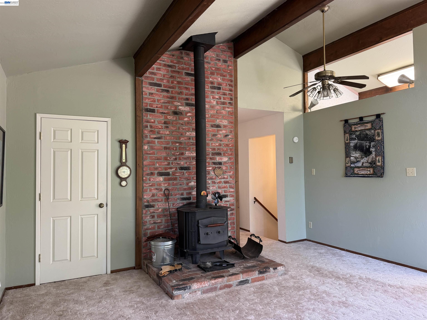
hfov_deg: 71.6
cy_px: 160
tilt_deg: +1.3
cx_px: 214
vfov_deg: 56.8
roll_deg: +1.0
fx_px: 296
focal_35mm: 24
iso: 125
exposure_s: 1/60
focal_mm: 6.76
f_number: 1.78
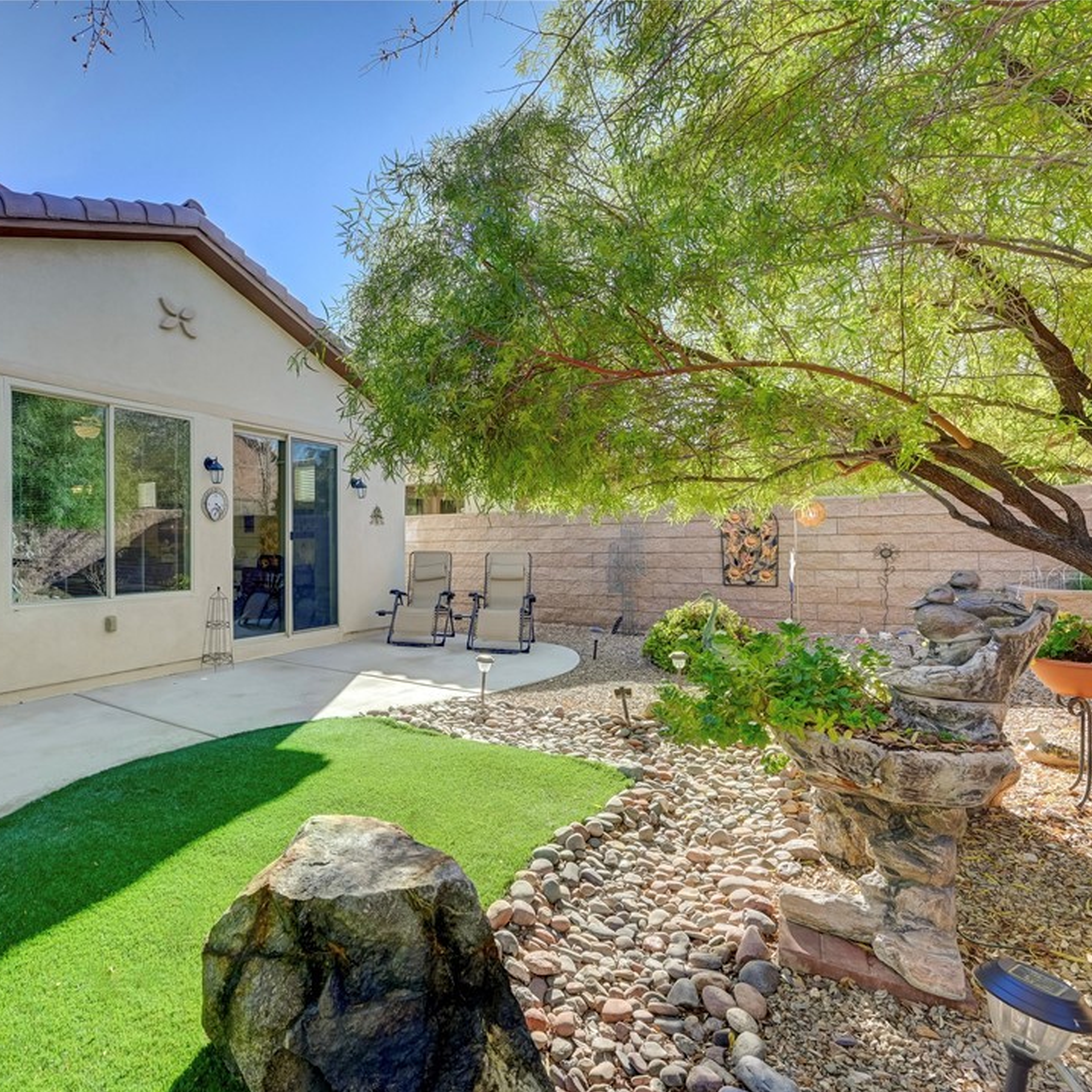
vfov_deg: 80.7
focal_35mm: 18
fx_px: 642
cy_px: 548
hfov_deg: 78.2
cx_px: 367
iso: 400
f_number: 9
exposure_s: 1/200
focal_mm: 14
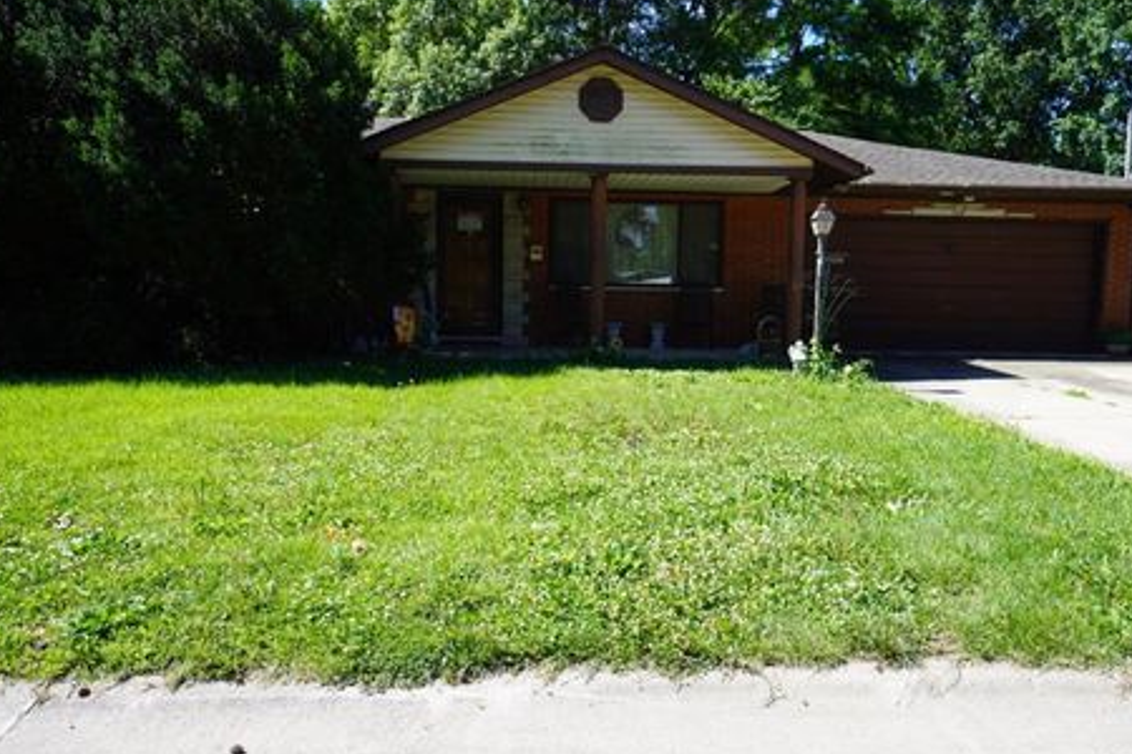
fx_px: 943
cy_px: 378
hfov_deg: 61.9
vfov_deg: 43.6
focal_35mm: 30
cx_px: 594
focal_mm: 18
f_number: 5
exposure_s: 1/200
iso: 100
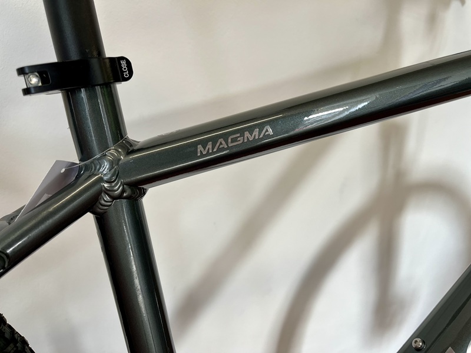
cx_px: 236
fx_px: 354
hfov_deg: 67.3
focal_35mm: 26
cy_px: 176
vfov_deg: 53.1
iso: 64
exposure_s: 1/122
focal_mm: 5.1
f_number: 1.6
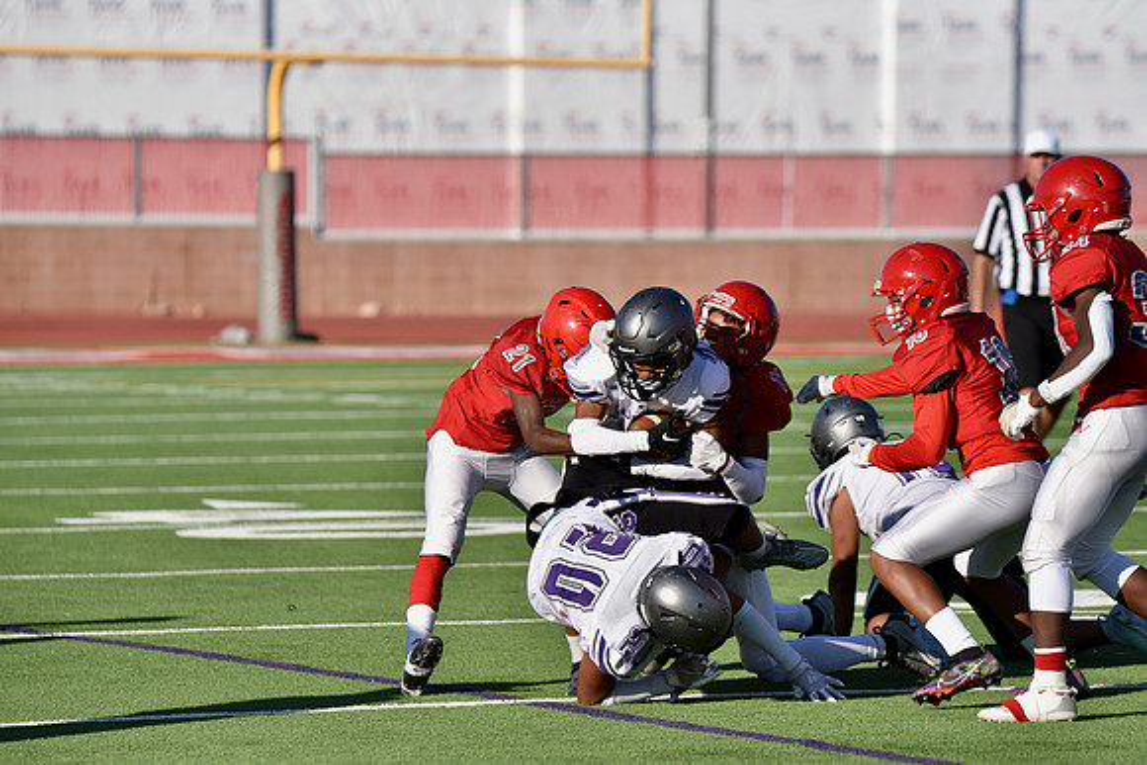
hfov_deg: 7.4
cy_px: 382
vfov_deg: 4.9
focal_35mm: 280
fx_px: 8923
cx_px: 574
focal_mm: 280
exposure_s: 1/4000
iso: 560
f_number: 5.6
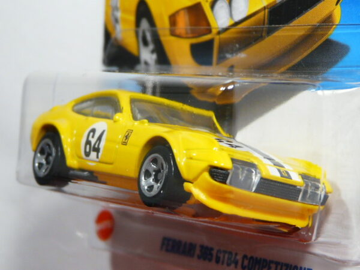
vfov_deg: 12.0
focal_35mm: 123
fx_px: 1279
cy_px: 135
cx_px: 180
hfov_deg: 16.0
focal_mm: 12.6
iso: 125
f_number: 3.2
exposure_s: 1/50
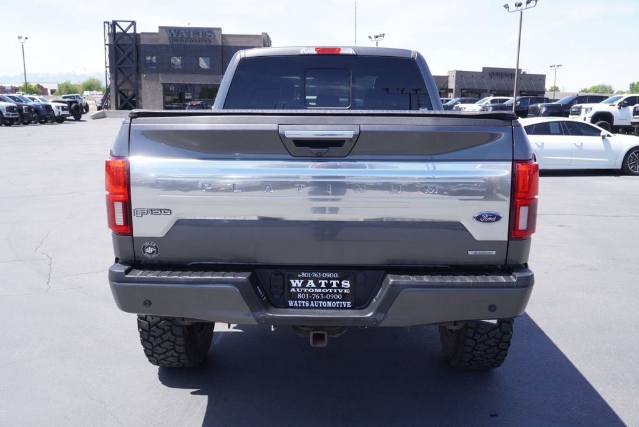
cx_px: 320
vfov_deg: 40.0
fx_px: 586
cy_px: 214
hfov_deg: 57.2
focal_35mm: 33
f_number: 6.3
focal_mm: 22
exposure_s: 1/160
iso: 100
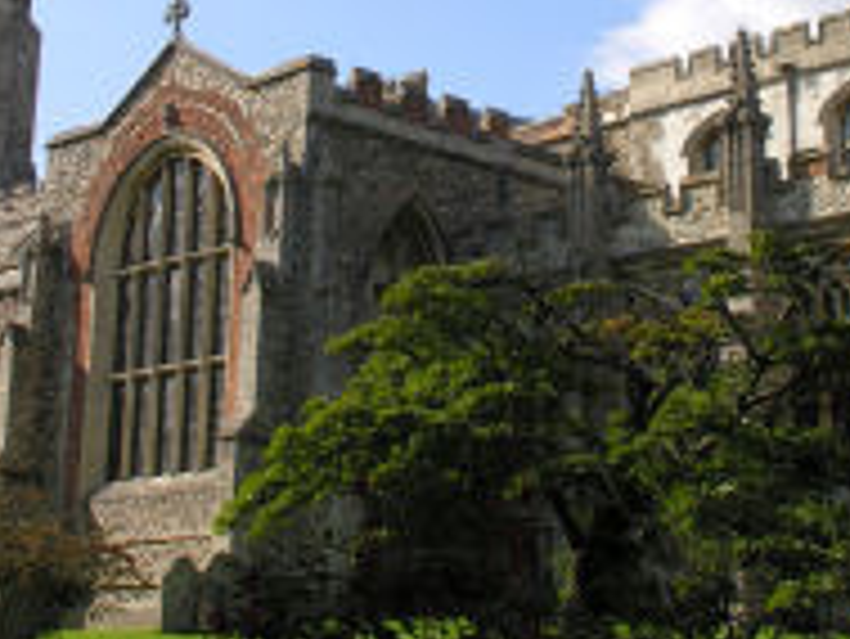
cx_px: 513
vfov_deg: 17.1
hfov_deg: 23.0
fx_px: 2089
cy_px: 52
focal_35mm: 85
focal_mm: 8.9
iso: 50
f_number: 5.6
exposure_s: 1/167
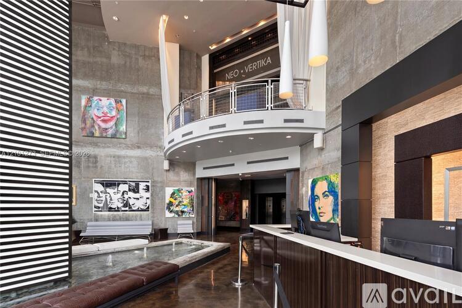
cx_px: 231
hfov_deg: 96.7
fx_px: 205
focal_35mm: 16
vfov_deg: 73.7
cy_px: 154
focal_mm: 16
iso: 100
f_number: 9
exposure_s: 1/4
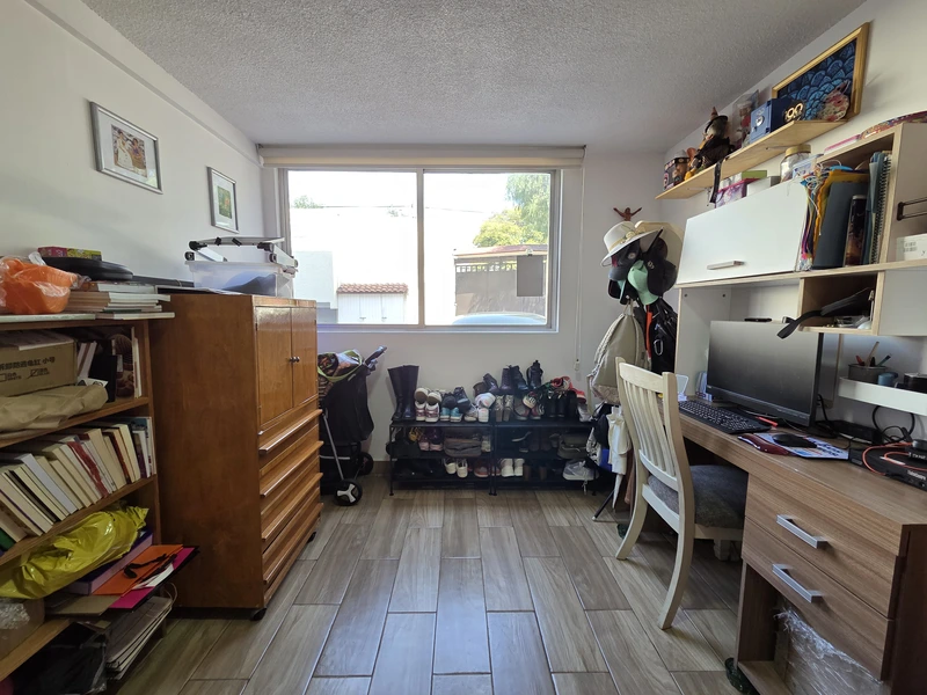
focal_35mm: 13
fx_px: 348
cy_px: 348
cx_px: 464
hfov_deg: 106.2
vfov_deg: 89.9
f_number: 2.2
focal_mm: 2.2
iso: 125
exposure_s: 1/120
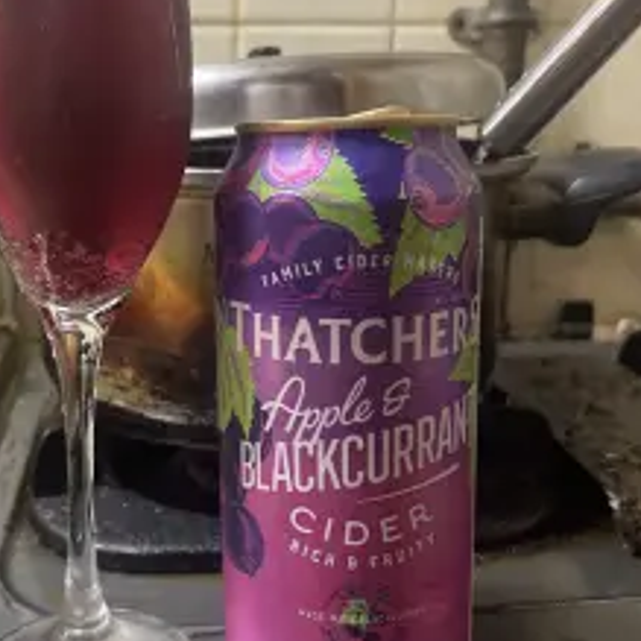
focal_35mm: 42
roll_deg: -0.4
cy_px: 334
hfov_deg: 39.8
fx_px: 880
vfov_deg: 40.0
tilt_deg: -13.4
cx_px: 243
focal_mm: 4.2
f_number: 1.6
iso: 640
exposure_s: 1/30
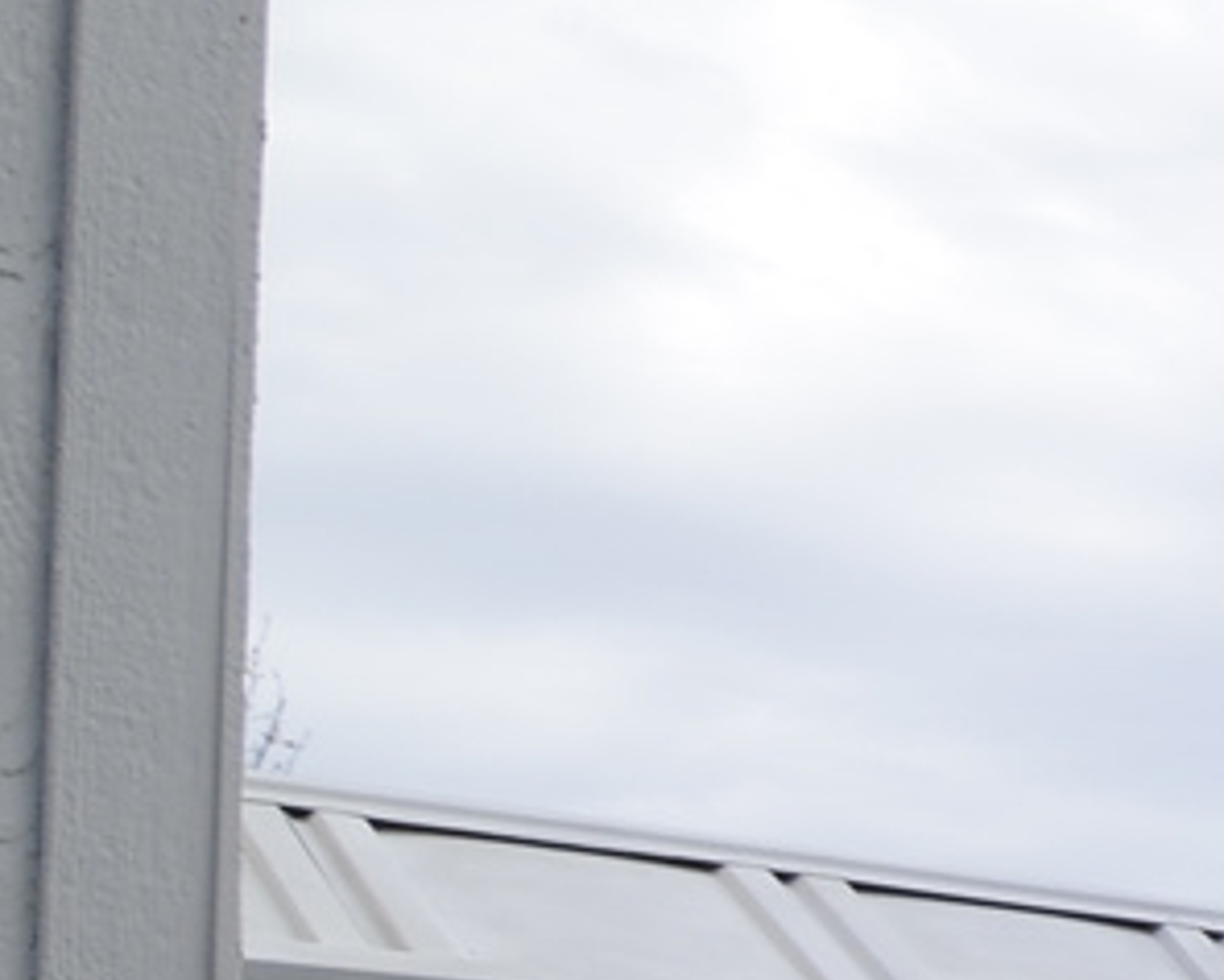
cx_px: 3999
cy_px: 1790
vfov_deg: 11.3
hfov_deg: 9.9
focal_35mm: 126
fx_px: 4575
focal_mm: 13
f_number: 7.1
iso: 100
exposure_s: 1/200
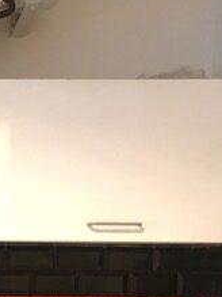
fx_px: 702
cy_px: 399
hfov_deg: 16.6
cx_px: -92
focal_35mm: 82
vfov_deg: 21.3
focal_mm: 4
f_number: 1.8
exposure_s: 1/6
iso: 80
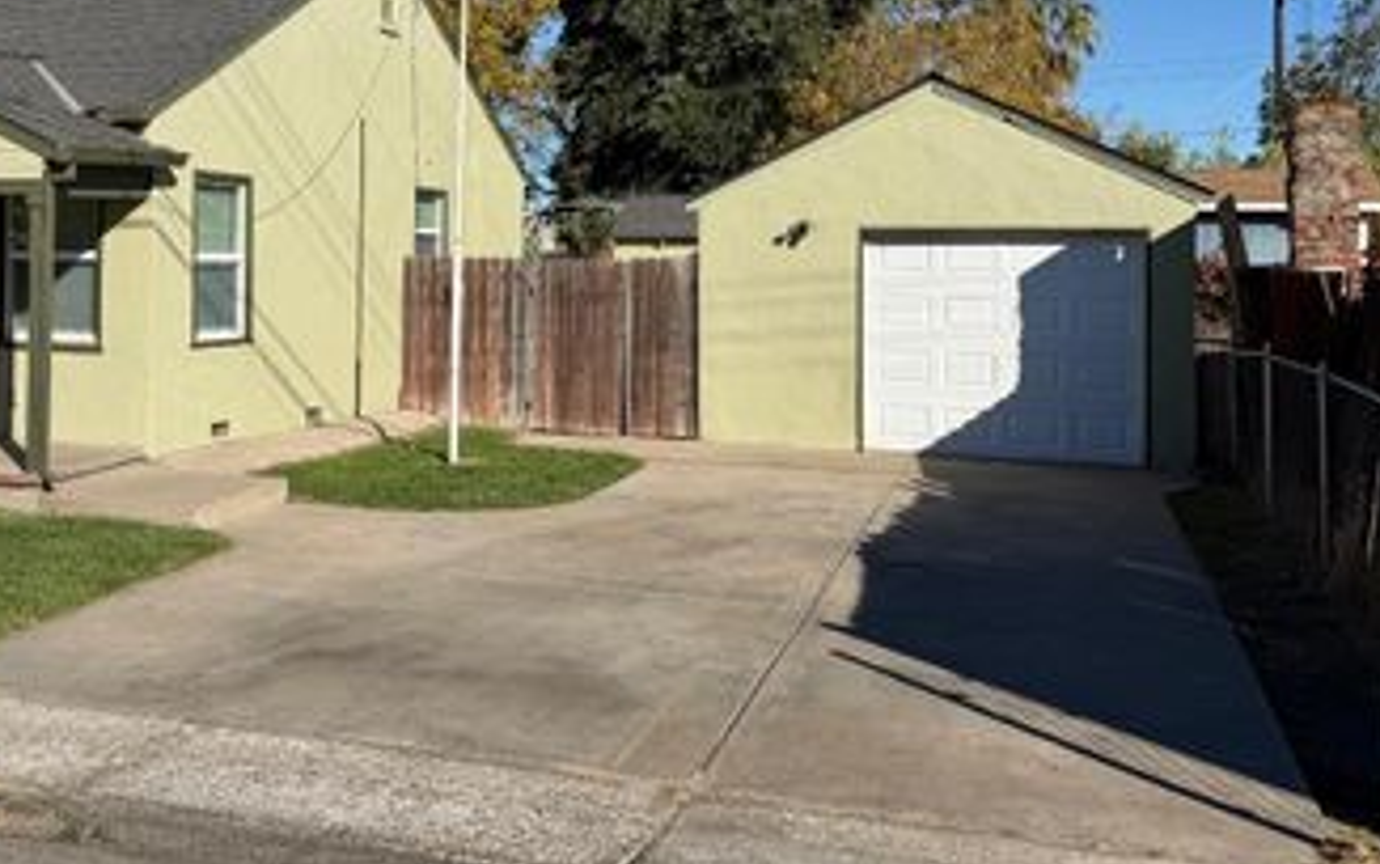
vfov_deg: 32.4
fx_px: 1467
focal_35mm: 39
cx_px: 389
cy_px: 248
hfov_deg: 48.9
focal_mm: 6.76
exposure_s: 1/7353
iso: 80
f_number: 1.78
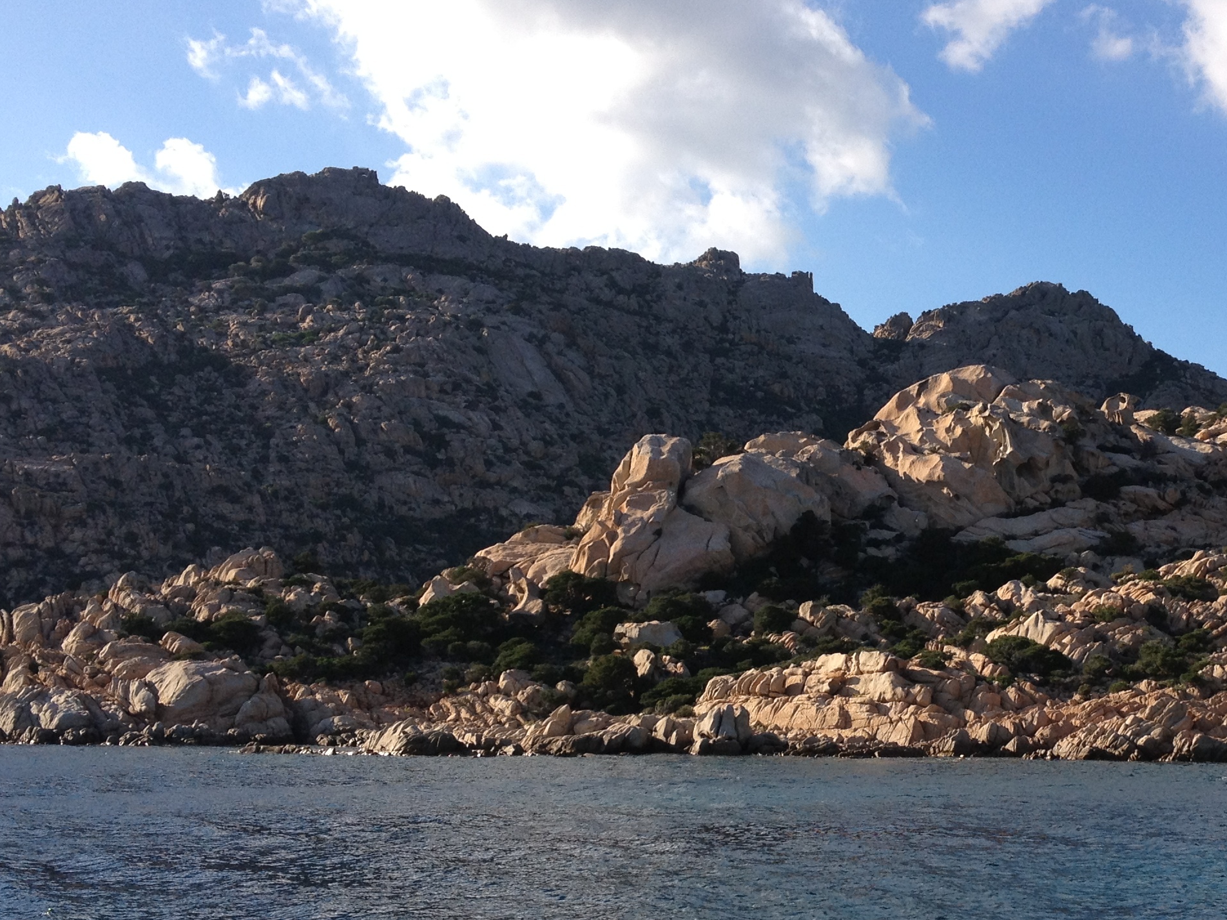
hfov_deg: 31.6
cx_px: 927
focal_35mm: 60
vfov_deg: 24.3
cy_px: 582
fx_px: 2127
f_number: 2.4
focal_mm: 4.28
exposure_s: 1/1381
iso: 64
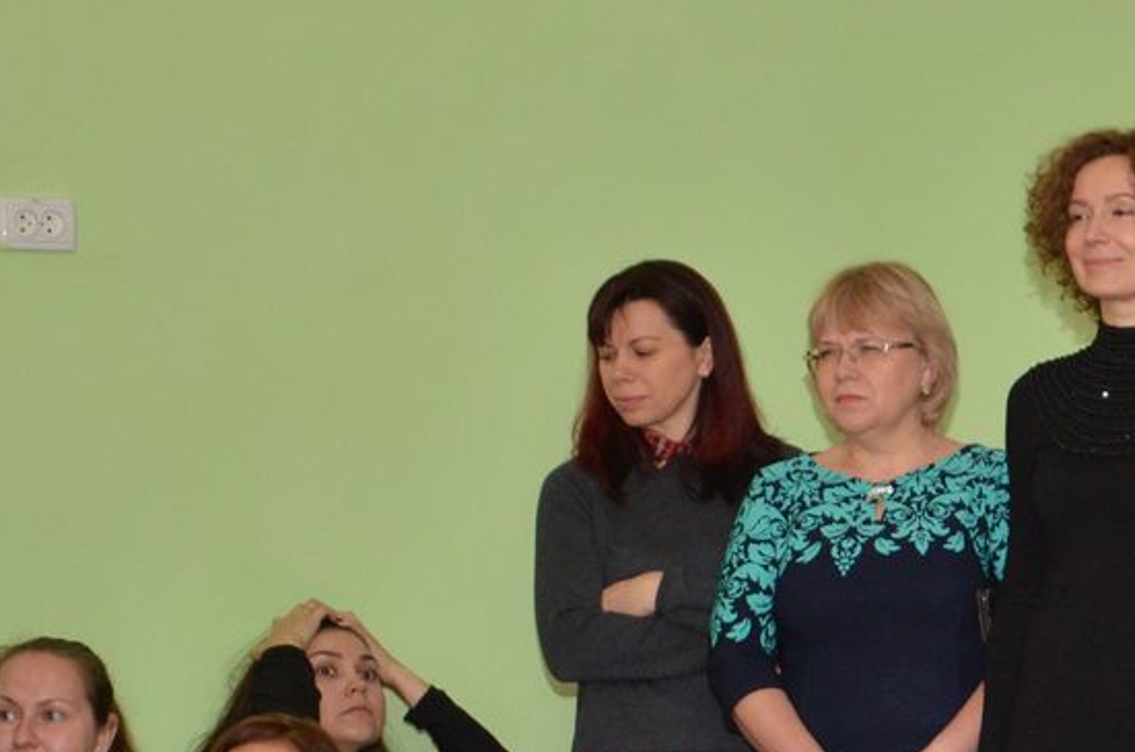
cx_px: 1250
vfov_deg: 8.5
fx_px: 5034
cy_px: 811
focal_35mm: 160
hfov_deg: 12.6
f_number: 4.8
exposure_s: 1/200
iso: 800
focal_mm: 42
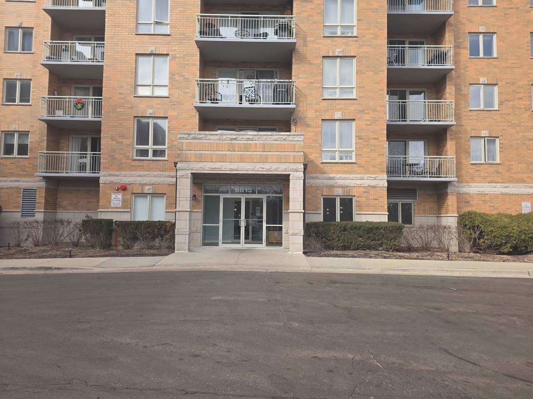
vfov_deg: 58.9
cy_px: 200
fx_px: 354
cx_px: 266
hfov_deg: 73.9
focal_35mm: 23
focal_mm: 6.25
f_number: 1.7
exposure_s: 1/335
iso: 12
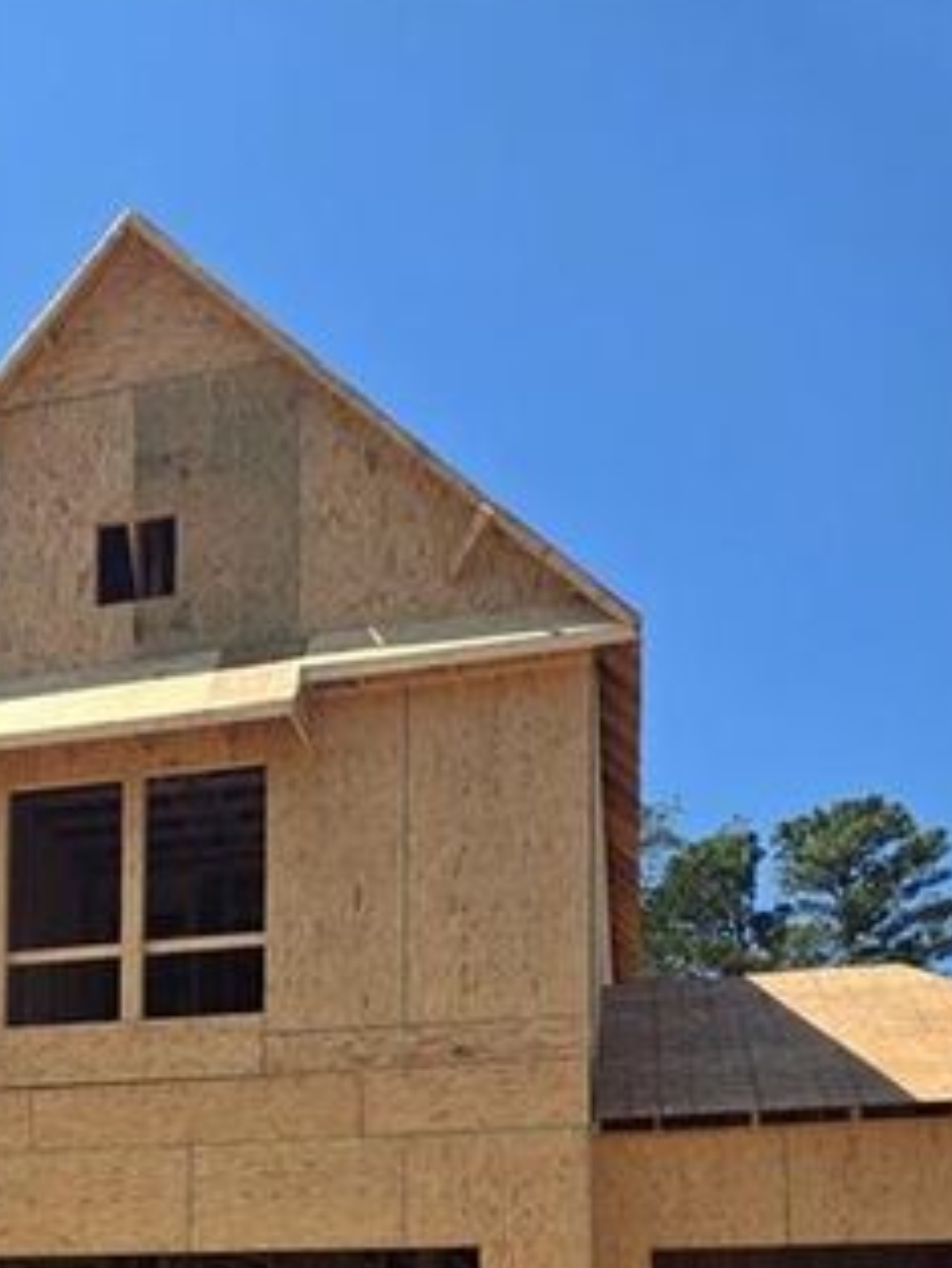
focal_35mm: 49
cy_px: 1290
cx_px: -16
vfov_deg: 35.0
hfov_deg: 27.8
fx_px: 1796
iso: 25
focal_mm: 5.4
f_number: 1.8
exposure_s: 1/1804
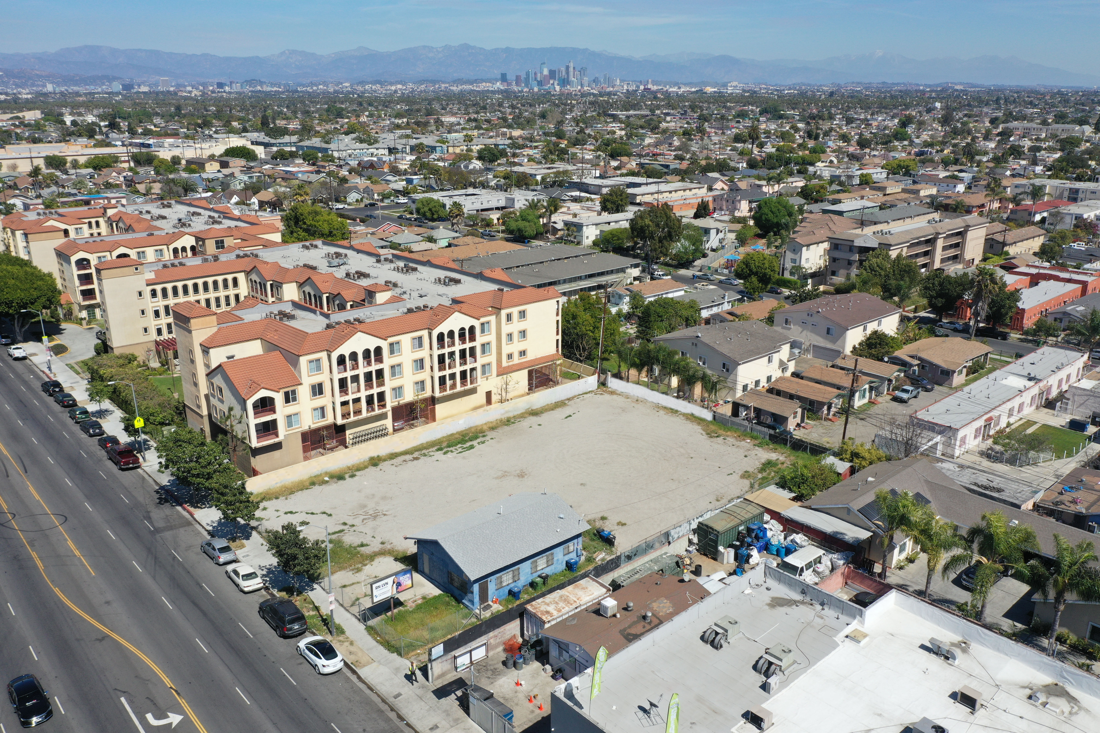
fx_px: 855
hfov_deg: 65.5
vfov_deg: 46.4
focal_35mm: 28
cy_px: 366
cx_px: 550
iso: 100
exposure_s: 1/500
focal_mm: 10.26
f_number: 6.3
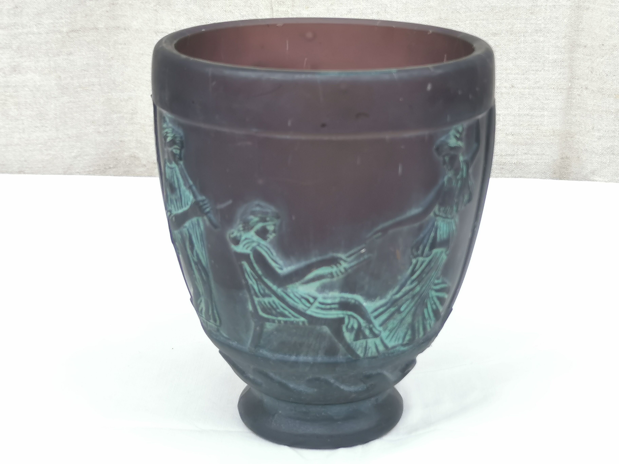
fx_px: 1359
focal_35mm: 76
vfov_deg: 19.4
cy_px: 232
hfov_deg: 25.7
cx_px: 310
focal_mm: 5.58
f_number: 1.8
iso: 50
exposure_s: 1/184
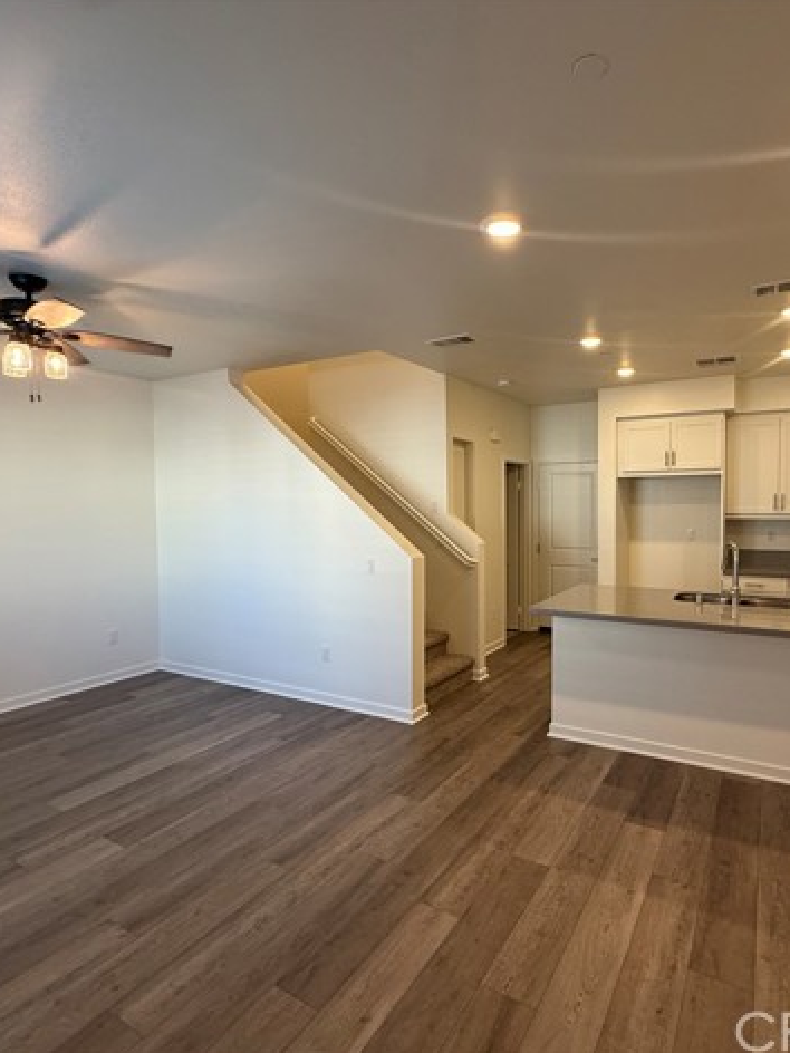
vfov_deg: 84.7
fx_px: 578
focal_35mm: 19
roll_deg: +0.6
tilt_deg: -2.8
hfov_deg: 68.3
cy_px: 529
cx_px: 457
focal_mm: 2.22
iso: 200
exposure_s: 1/120
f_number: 2.2
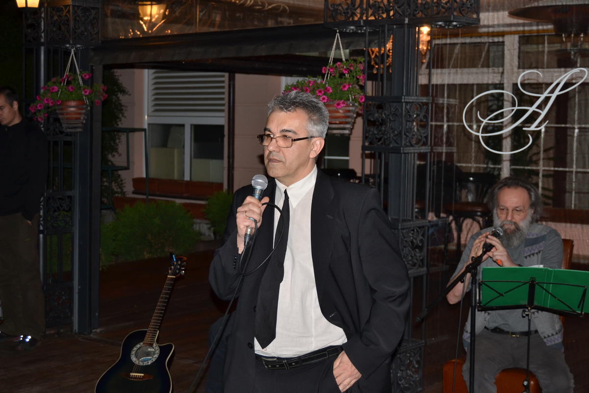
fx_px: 1031
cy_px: 196
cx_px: 294
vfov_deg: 21.6
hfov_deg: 31.9
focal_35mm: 63
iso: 400
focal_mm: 42
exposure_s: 1/60
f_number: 5
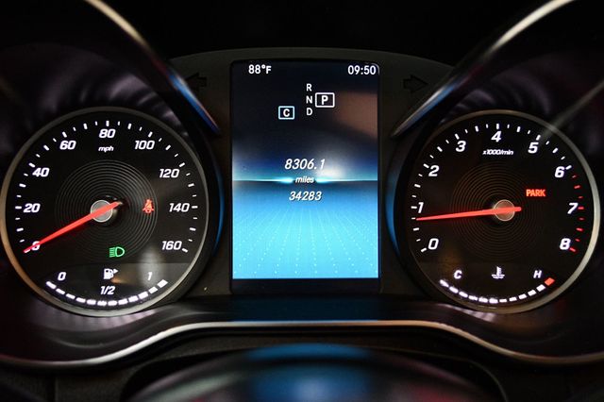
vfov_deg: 36.8
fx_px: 604
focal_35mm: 36
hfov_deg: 53.2
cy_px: 201
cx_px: 302
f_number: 4
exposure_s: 1/60
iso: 3200
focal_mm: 24
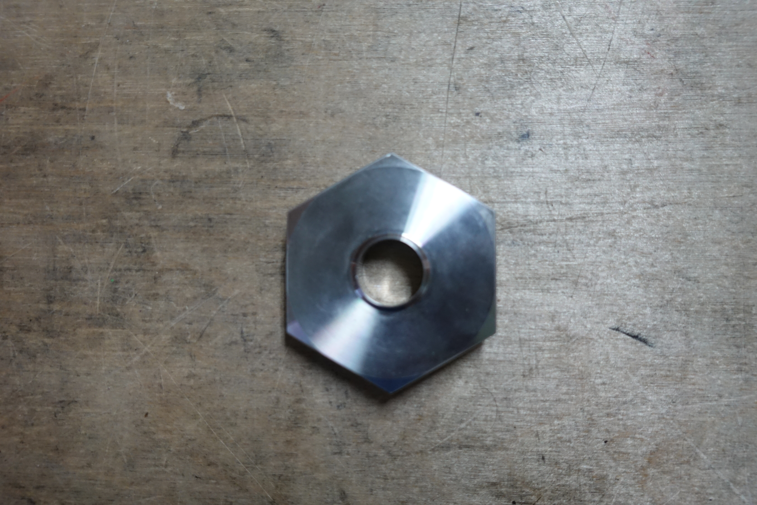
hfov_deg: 53.1
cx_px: 378
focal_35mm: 36
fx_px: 757
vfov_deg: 36.9
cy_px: 252
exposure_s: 1/40
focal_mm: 13.34
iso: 640
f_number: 2.8
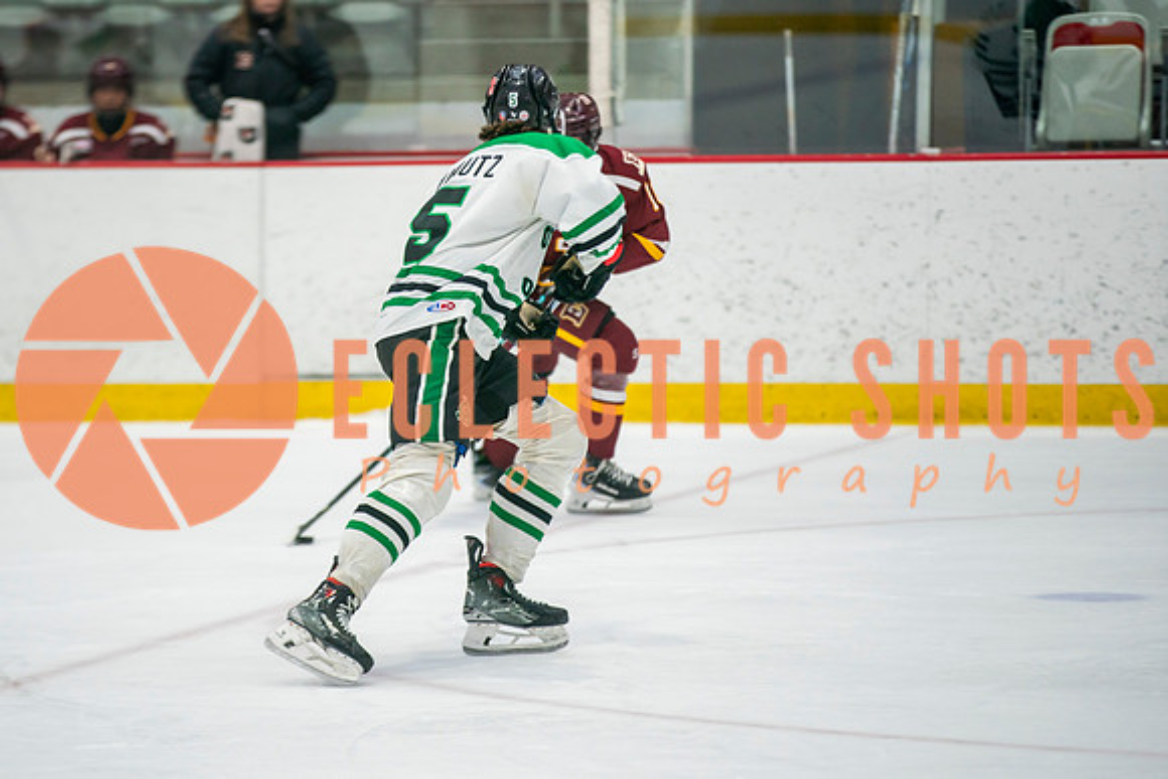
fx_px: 7921
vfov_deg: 5.6
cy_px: 304
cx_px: 455
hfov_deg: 8.4
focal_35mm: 244
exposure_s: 1/640
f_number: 2.8
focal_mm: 200
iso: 800
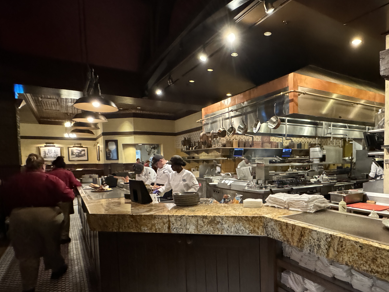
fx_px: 270
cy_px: 179
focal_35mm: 24
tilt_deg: -3.5
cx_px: 255
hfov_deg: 69.8
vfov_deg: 56.3
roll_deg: +1.0
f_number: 2.2
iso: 1250
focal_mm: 2.22
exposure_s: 1/60
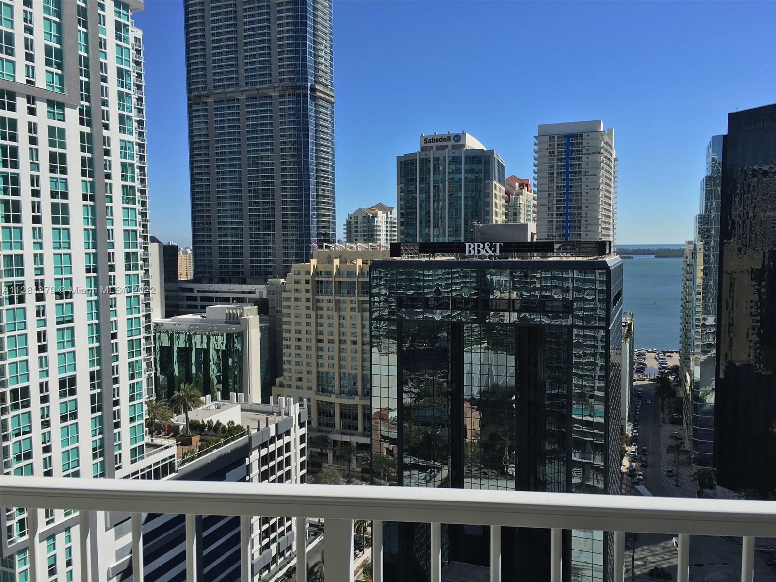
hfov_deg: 61.7
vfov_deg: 48.2
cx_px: 388
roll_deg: +0.9
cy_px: 291
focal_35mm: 29
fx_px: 650
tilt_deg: -5.1
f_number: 2.2
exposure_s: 1/2137
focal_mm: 4.15
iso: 25
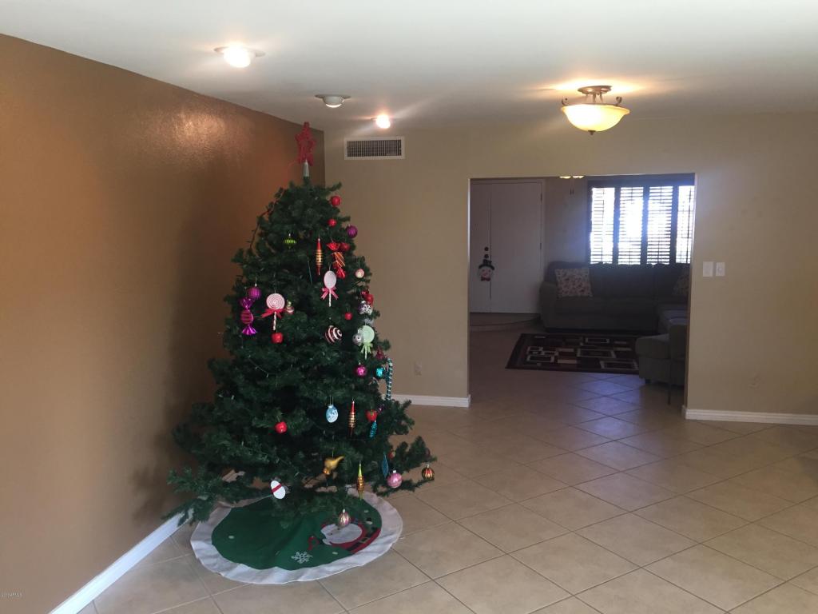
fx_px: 685
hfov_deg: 61.7
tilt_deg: -6.8
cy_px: 307
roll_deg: +0.6
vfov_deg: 48.2
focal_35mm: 29
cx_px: 409
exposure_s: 1/30
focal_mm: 4.15
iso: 50
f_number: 2.2
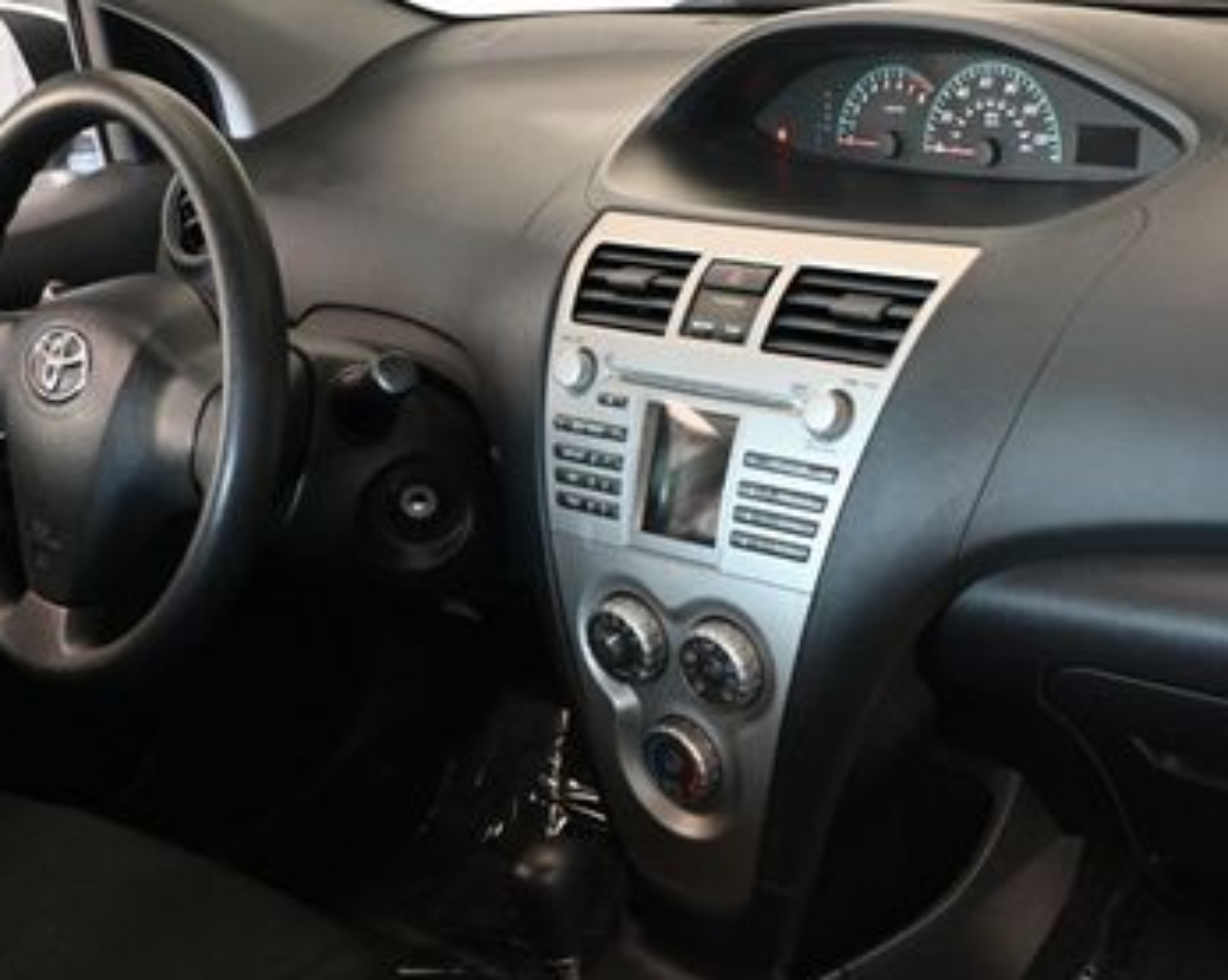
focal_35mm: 45
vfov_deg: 32.5
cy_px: 718
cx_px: 948
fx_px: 1650
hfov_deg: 39.5
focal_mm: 17.5
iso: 4500
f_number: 3.5
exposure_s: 1/60
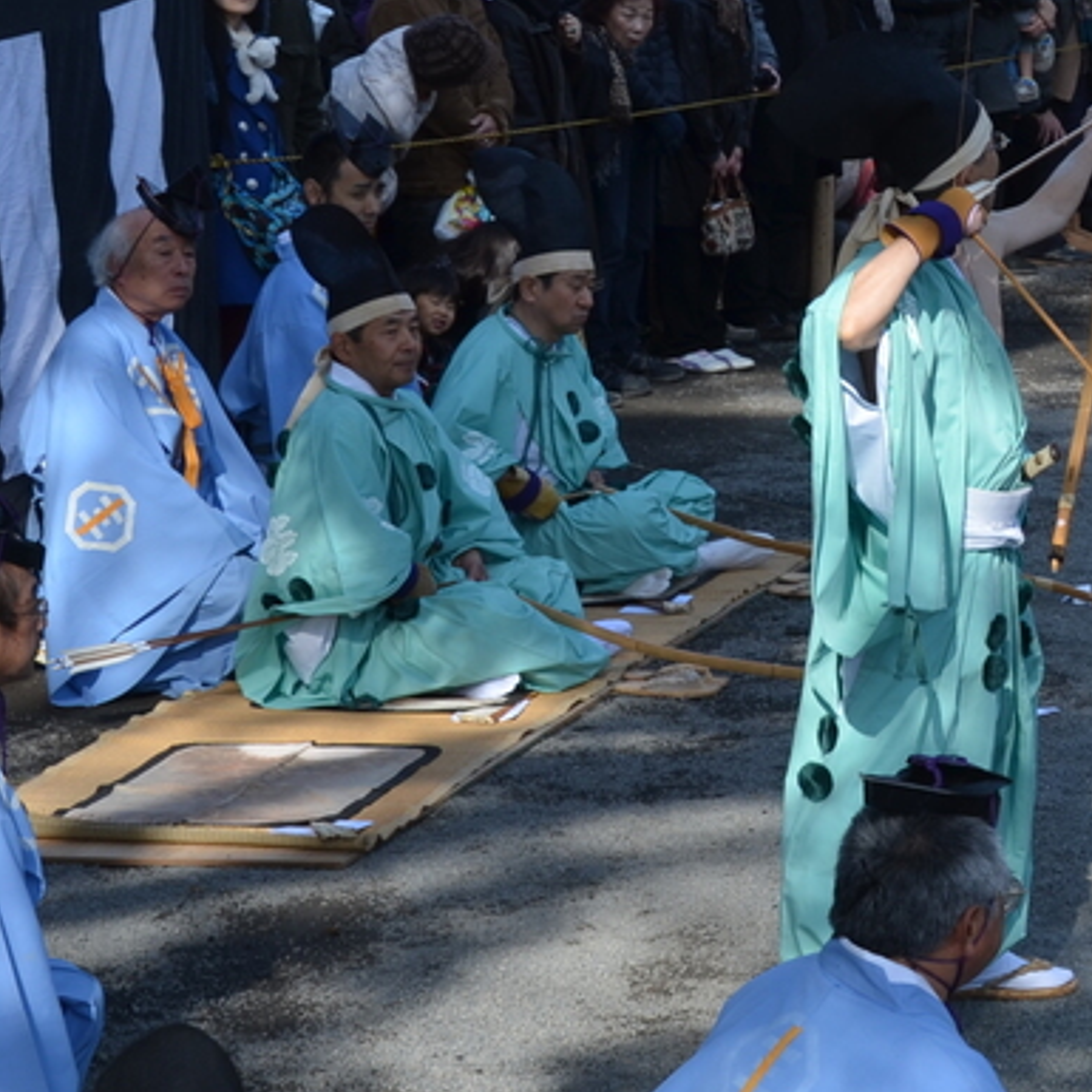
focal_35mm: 157
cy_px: 60
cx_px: 1770
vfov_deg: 11.0
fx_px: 5603
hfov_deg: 10.6
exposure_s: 1/250
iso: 160
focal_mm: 38
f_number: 8
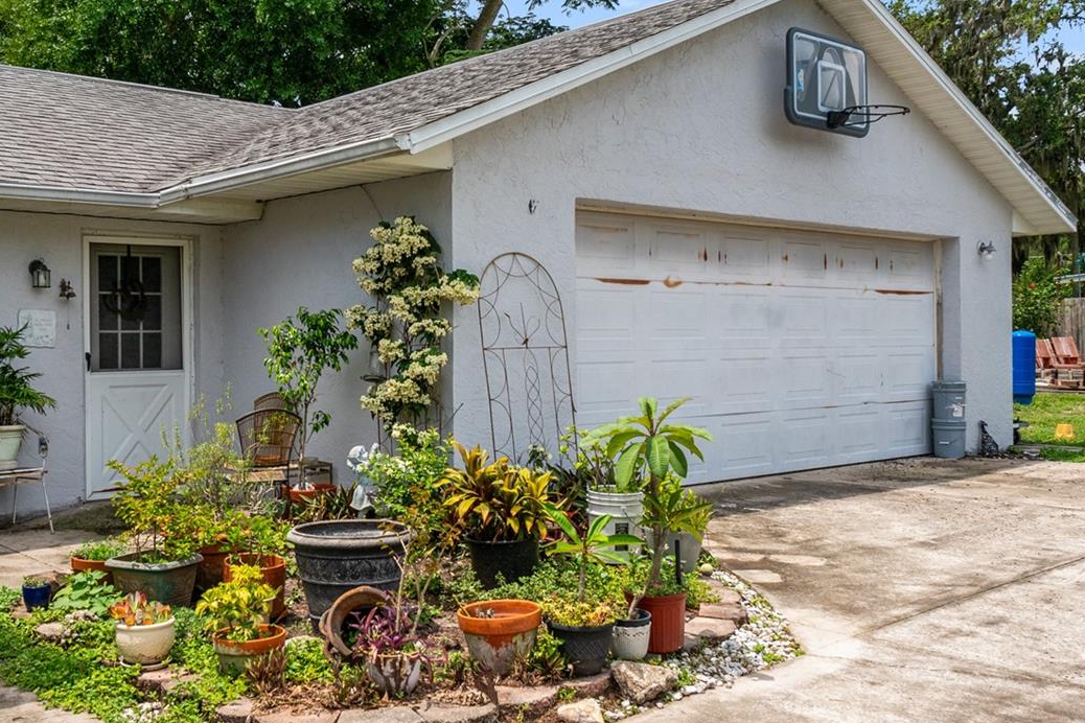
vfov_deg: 35.9
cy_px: 365
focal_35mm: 37
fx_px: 1115
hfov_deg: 51.2
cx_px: 394
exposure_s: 1/800
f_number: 8
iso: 400
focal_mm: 16
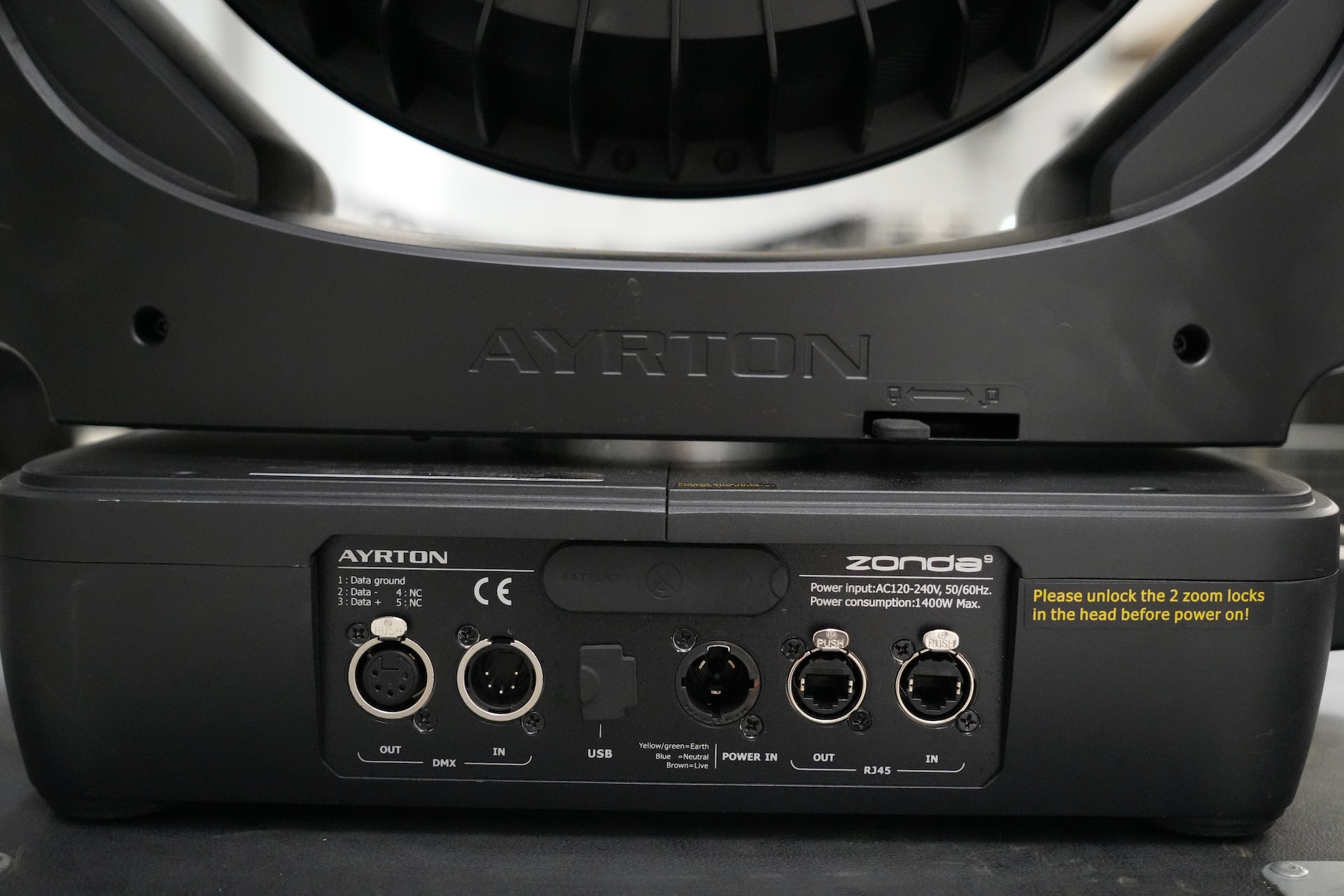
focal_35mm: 38
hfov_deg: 51.3
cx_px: 672
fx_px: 1400
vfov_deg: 35.5
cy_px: 448
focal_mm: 25
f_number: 2.8
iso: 6400
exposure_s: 1/50
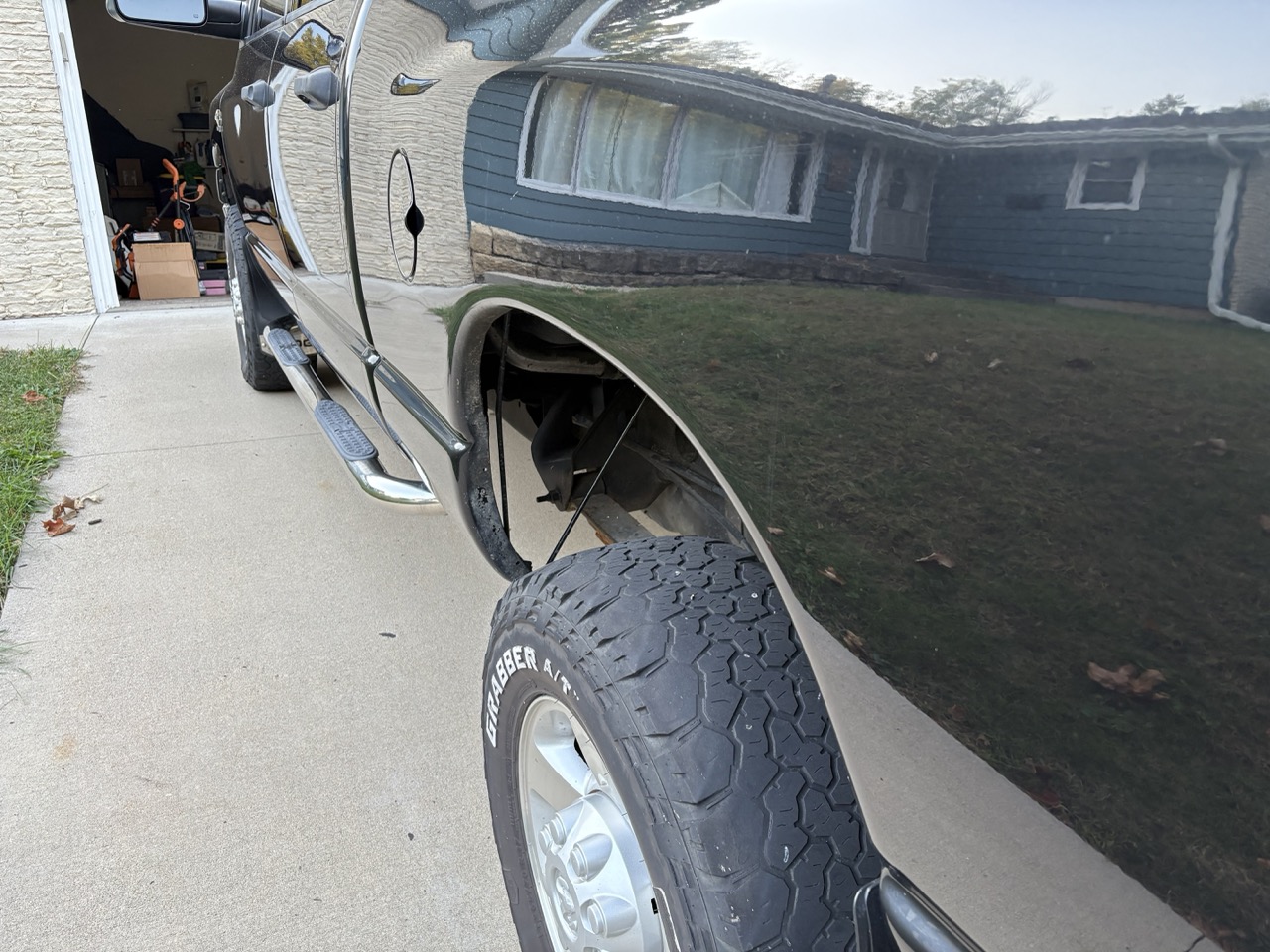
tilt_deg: -14.9
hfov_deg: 67.3
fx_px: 954
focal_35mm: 26
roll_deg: +2.5
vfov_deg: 53.1
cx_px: 635
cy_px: 476
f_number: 1.6
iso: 100
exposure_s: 1/122
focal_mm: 5.96
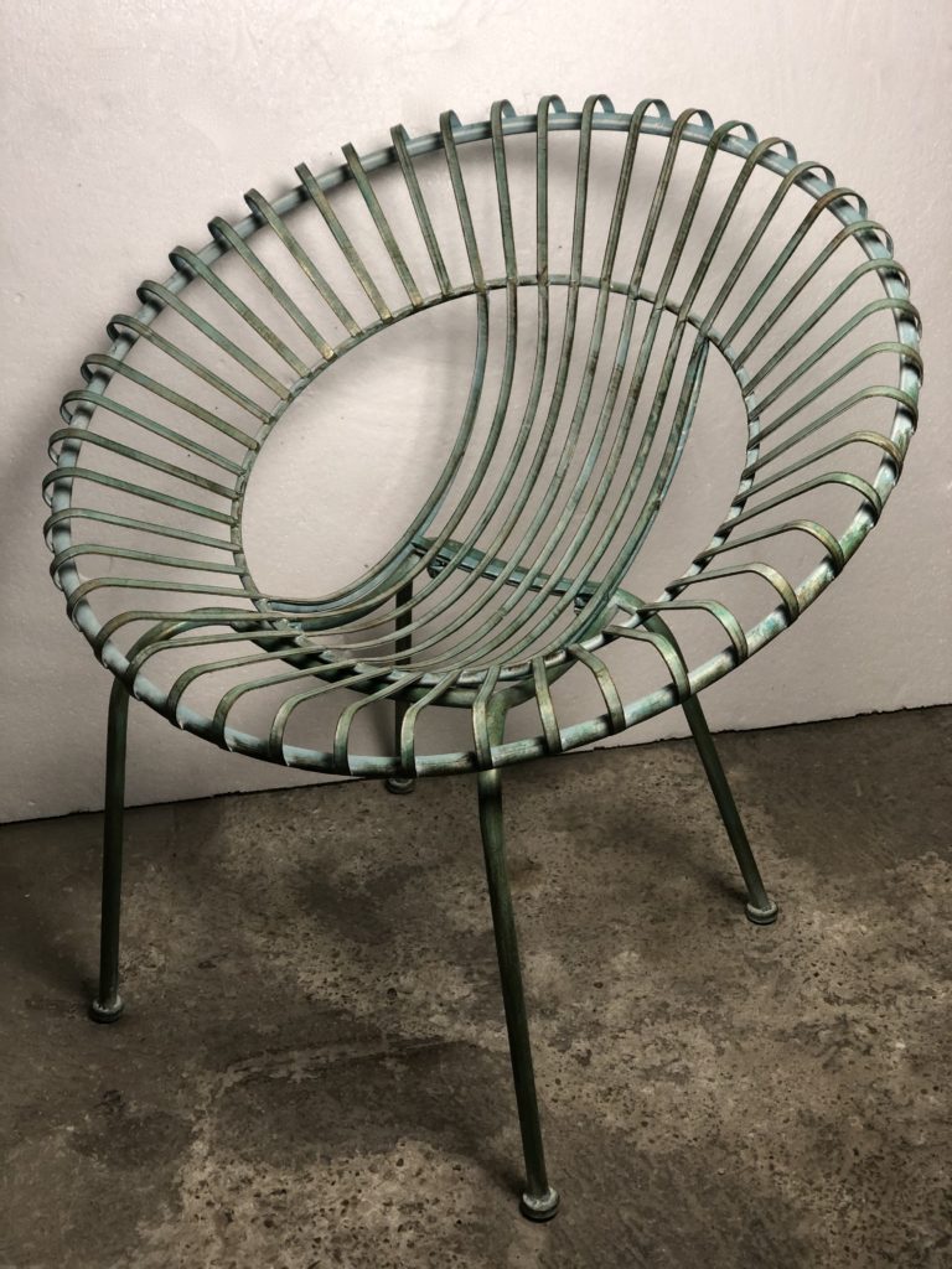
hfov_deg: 28.0
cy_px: 634
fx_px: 1907
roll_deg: +1.1
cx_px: 476
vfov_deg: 36.8
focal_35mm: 52
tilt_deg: -30.5
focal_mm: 6
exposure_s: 1/33
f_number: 2.4
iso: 80
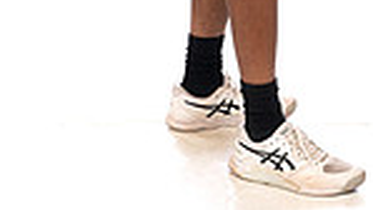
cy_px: -315
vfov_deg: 7.2
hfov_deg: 13.5
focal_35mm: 158
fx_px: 1564
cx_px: 320
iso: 800
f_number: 7.1
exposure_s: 1/250
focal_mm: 50
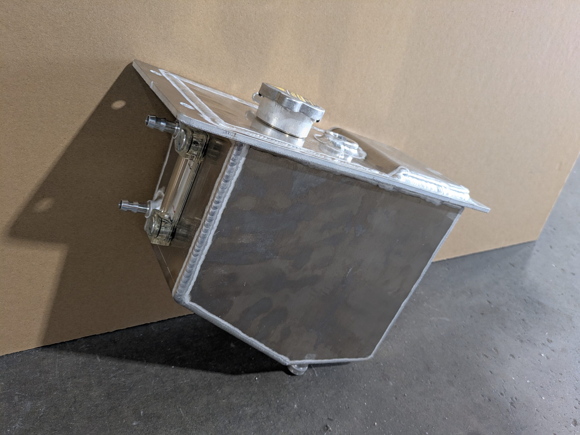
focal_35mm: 25
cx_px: 290
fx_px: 419
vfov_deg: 54.9
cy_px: 218
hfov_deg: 69.4
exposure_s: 1/25
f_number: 1.89
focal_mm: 5.43
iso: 177
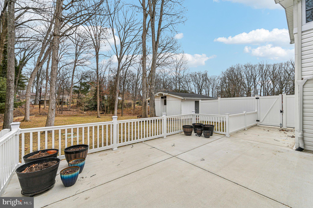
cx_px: 156
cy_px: 104
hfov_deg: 104.3
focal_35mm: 14
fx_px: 122
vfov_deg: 81.1
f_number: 8
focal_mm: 14
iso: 100
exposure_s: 1/200
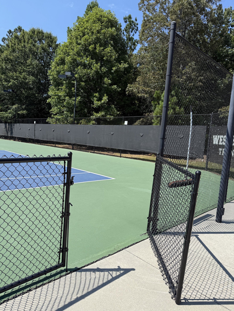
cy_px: 156
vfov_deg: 71.6
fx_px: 216
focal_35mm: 24
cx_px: 117
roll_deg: -3.8
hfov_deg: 56.8
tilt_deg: -6.2
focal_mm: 6.76
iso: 80
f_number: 1.78
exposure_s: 1/3145
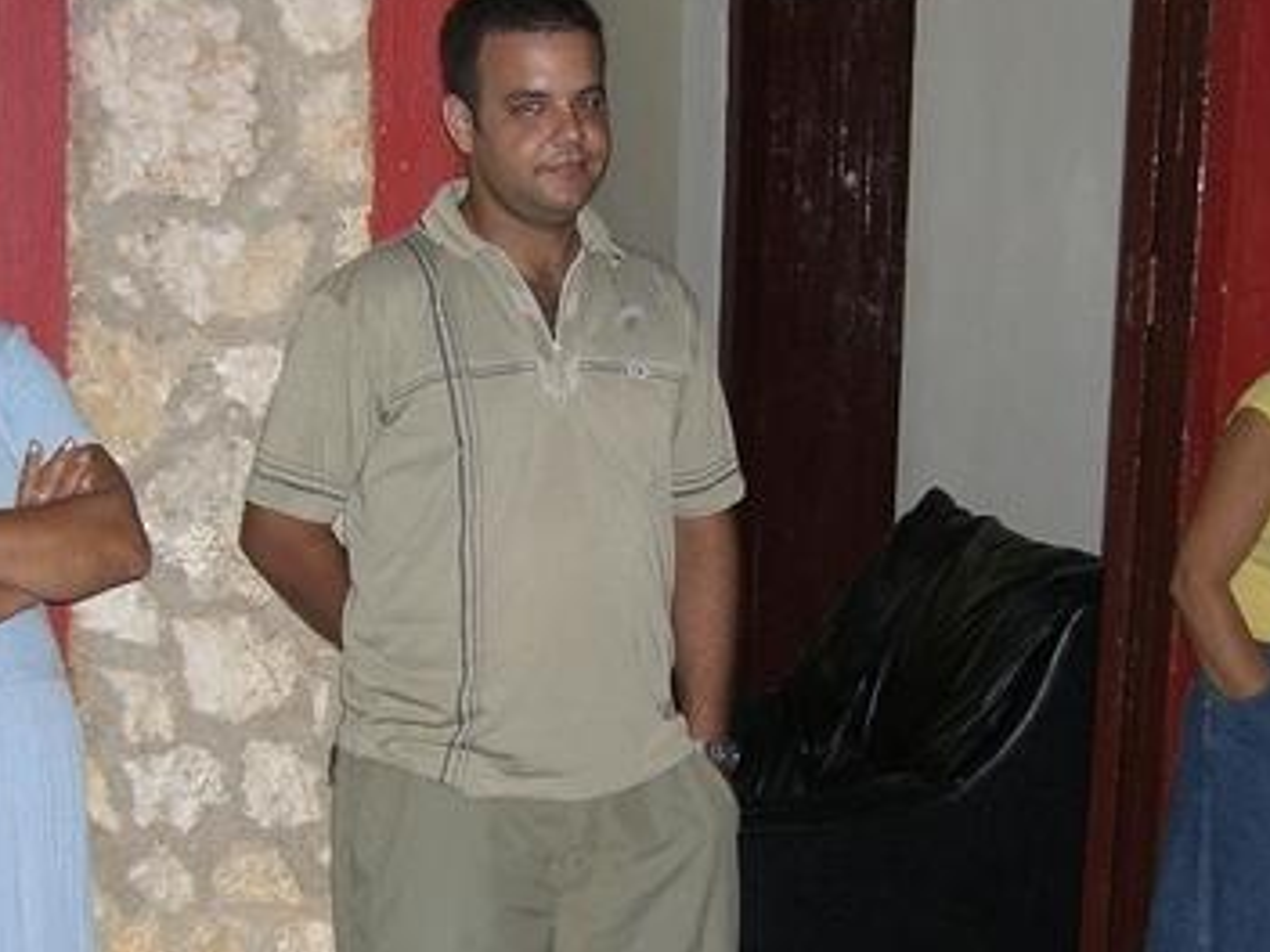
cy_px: 667
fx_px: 2531
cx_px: 592
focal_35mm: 69
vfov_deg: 21.2
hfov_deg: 28.2
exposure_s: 1/60
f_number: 2.8
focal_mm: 7.9
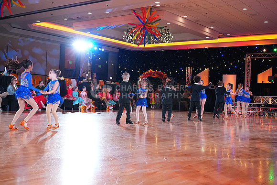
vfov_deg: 30.5
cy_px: 92
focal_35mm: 44
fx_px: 339
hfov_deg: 44.5
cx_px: 138
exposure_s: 1/400
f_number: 5
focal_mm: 44
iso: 5000
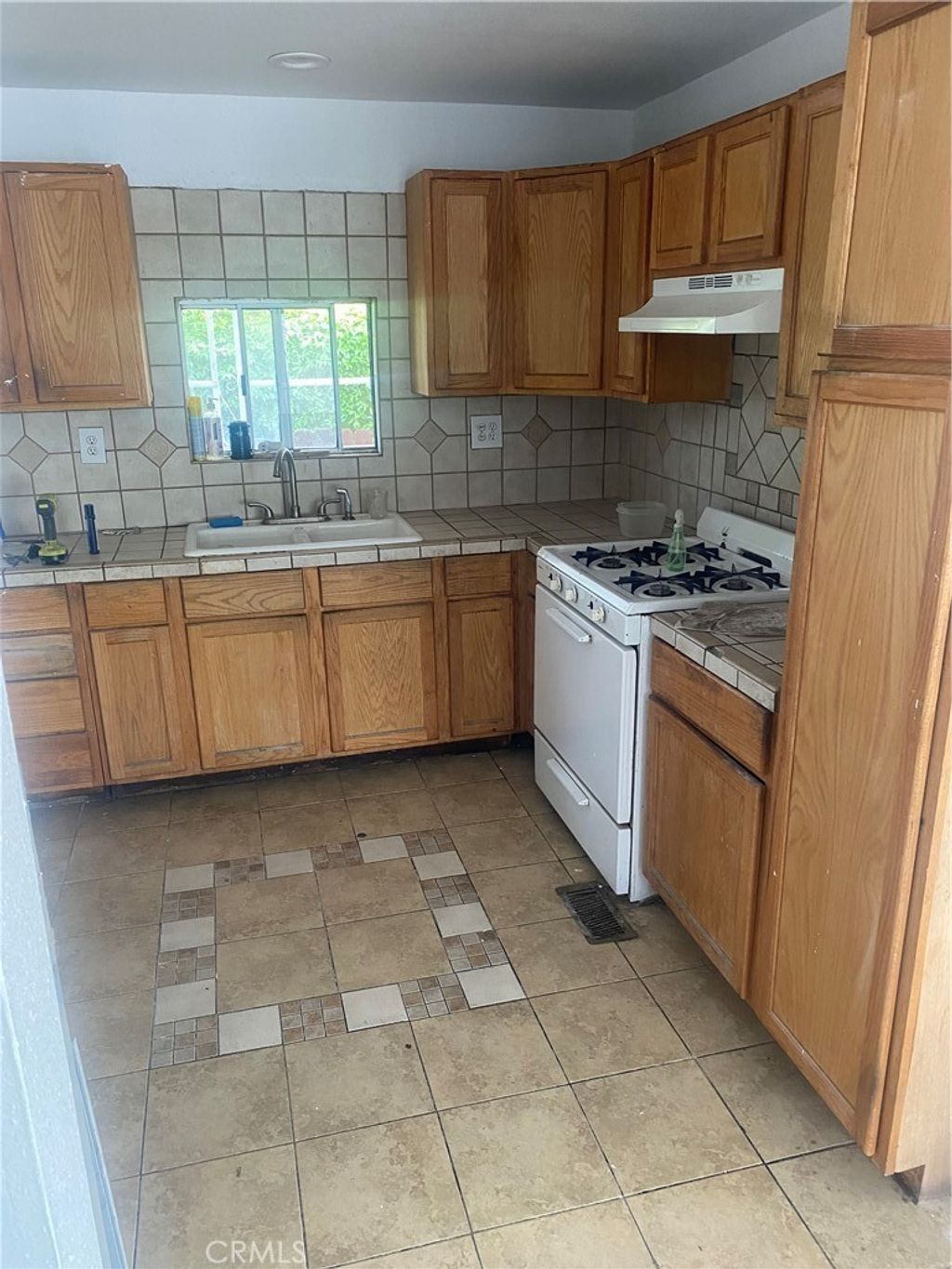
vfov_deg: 67.3
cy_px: 634
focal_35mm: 26
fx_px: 953
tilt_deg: -17.8
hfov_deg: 53.1
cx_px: 476
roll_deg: +1.0
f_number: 1.8
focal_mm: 4.25
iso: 250
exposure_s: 1/60
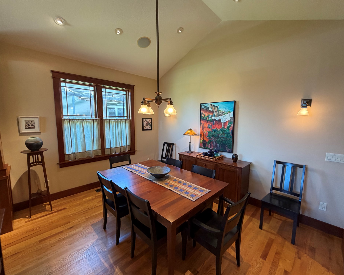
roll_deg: +0.2
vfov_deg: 84.0
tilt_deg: -6.7
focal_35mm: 15
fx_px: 153
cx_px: 173
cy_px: 136
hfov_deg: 96.8
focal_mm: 2.22
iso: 250
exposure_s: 1/60
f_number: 2.2
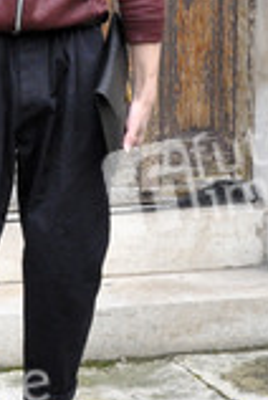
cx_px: 4
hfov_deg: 14.9
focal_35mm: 91
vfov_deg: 21.9
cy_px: 51
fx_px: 1012
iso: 1600
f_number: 9
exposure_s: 1/320
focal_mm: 24
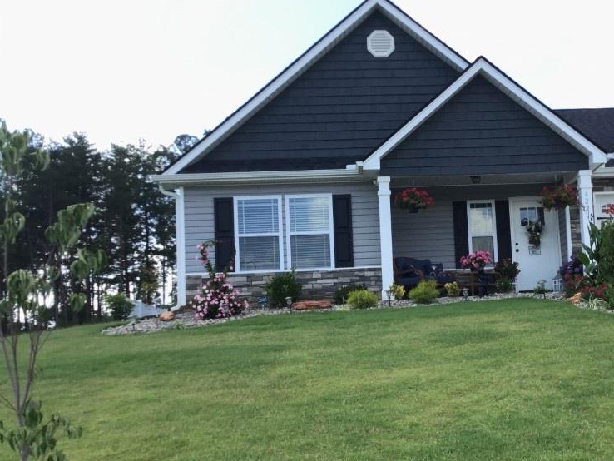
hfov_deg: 43.1
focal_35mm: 43
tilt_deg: +5.3
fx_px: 763
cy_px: 284
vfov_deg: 33.5
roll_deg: +3.0
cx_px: 423
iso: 25
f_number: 2.4
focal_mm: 3.3
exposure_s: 1/344
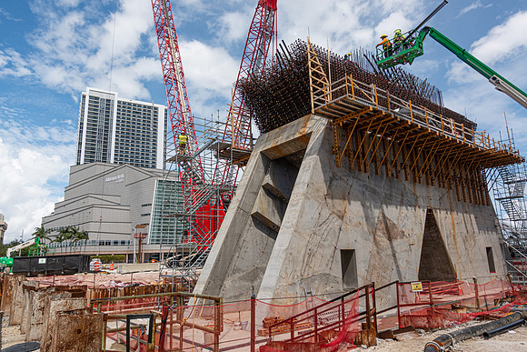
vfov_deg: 53.2
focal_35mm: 24
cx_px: 264
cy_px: 176
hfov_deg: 73.7
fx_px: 351
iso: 125
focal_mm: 8.8
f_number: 4.5
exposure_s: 1/125
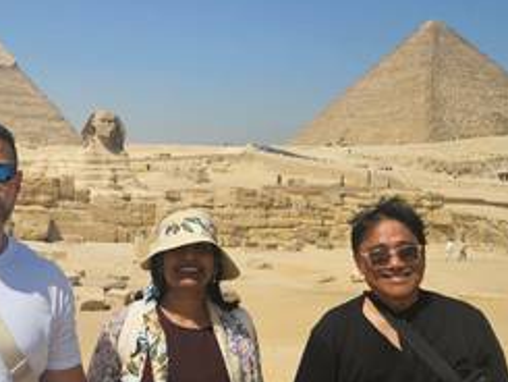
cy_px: 195
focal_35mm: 45
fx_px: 661
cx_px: 180
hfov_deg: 41.6
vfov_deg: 32.2
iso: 25
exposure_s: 1/4337
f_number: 1.8
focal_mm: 5.4
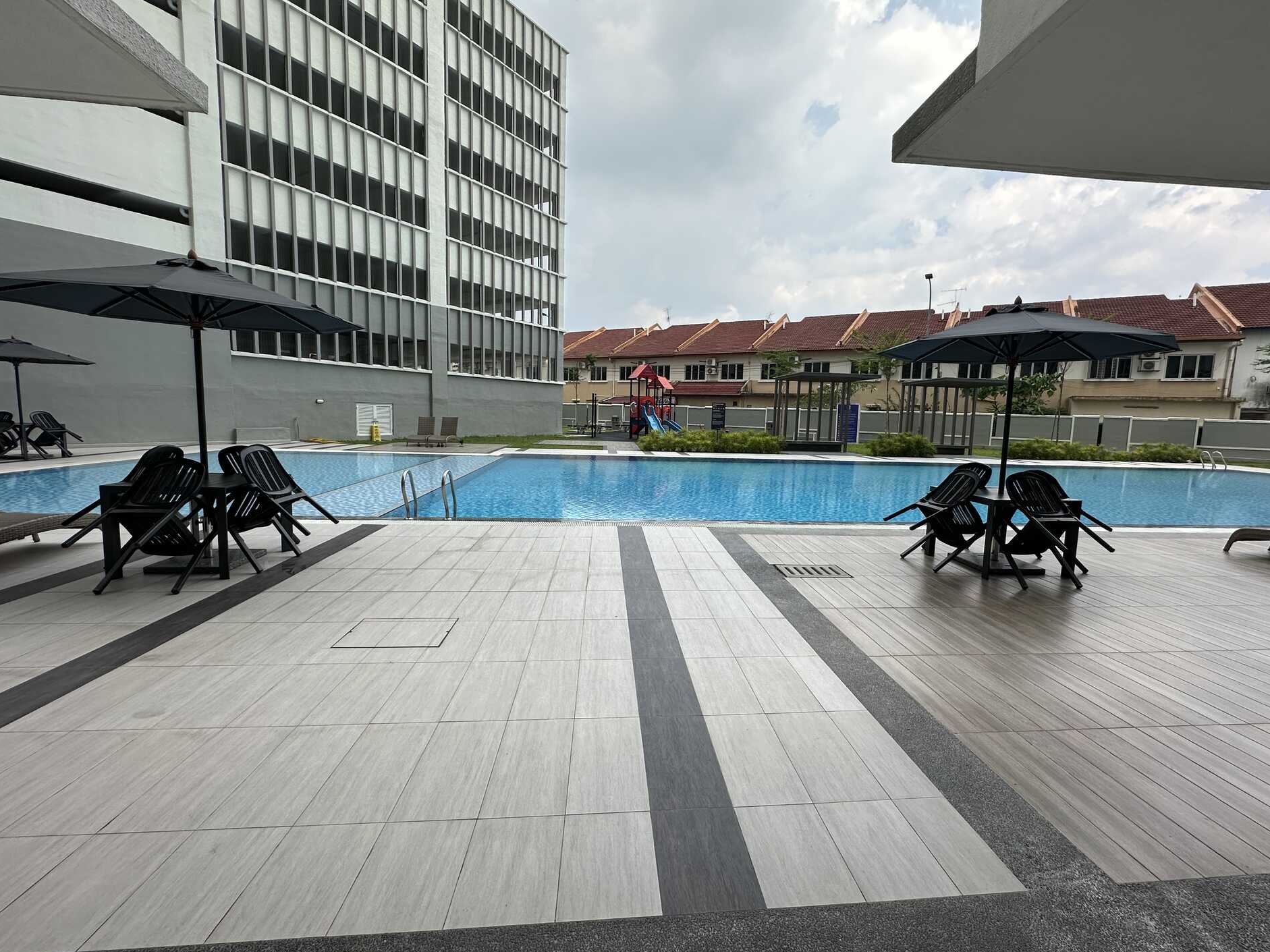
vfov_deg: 81.7
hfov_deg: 98.1
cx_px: 657
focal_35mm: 15
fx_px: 550
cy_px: 467
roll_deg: -1.1
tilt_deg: -5.0
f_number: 2.2
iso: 40
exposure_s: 1/895
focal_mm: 2.22
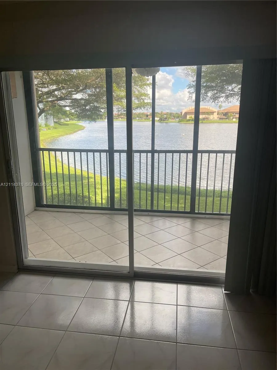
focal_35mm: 25
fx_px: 267
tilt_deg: -12.9
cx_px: 138
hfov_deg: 54.9
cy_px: 185
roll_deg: +0.4
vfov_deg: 69.4
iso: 32
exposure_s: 1/333
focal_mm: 5.1
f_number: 1.6
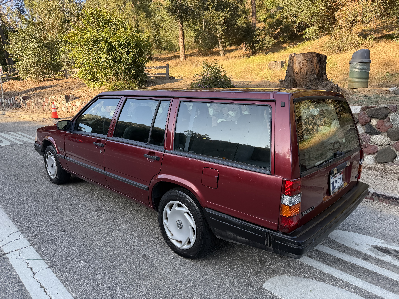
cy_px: 150
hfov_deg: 71.6
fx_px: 277
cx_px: 200
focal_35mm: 24
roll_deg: +3.0
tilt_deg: -6.8
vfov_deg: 56.8
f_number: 1.78
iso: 100
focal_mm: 6.76
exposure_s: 1/584
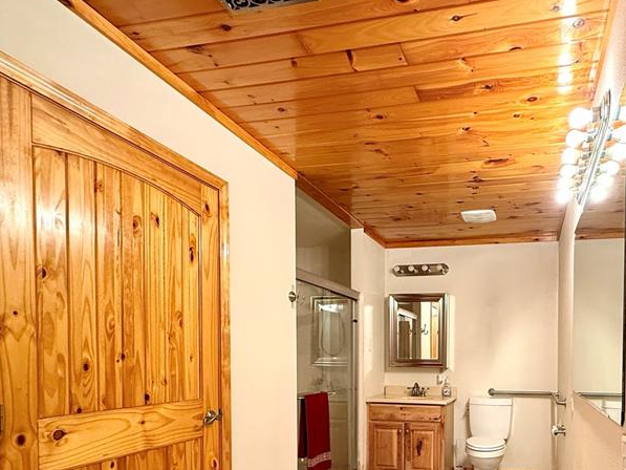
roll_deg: -0.8
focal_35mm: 24
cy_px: 371
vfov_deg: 53.3
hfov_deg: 68.2
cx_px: 448
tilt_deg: -1.4
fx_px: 434
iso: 200
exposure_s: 1/60
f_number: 2.2
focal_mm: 2.22
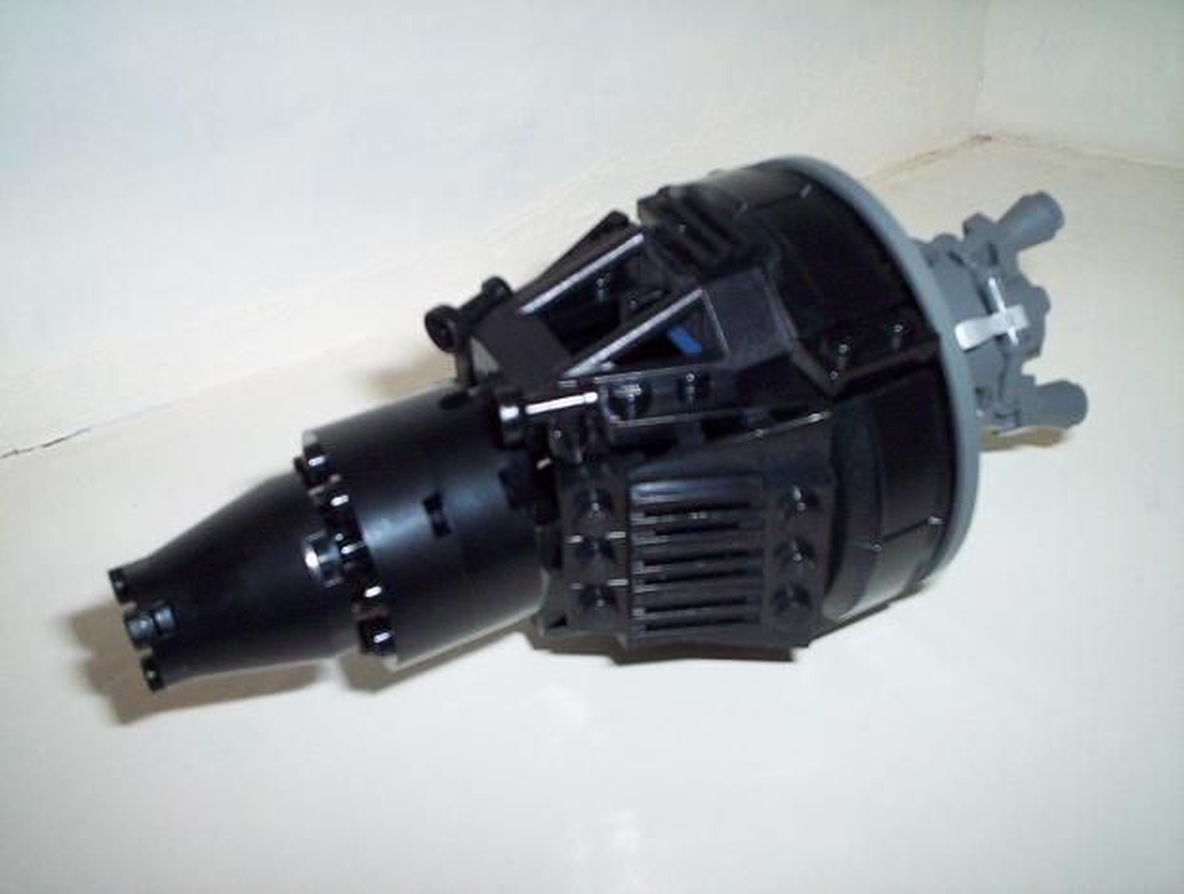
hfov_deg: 48.9
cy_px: 447
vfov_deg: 37.9
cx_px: 592
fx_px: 1303
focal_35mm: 38
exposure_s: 1/60
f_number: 4.5
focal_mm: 4.99
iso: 140
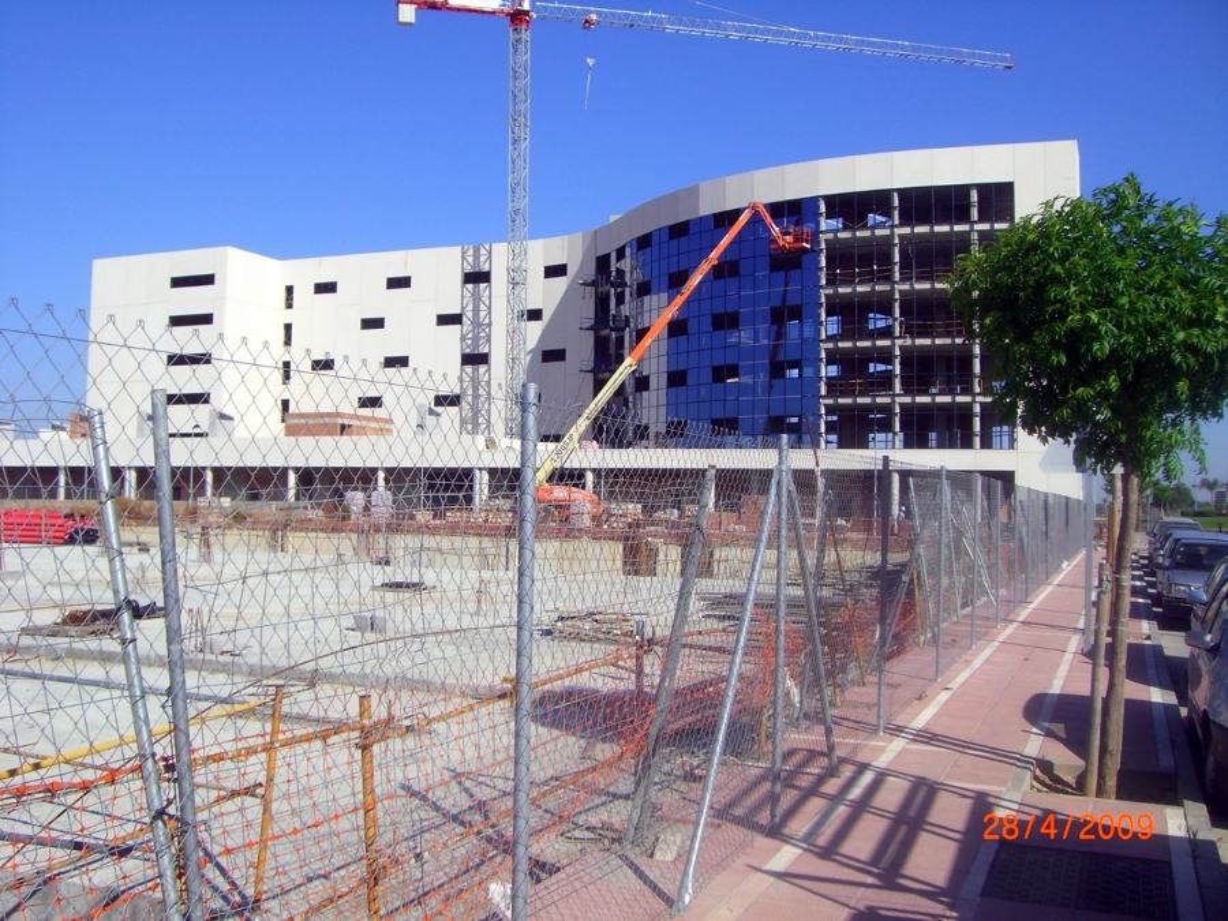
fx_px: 1348
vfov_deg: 37.7
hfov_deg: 49.0
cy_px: 460
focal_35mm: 38
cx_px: 614
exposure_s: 1/1000
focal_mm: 6.2
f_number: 4.3
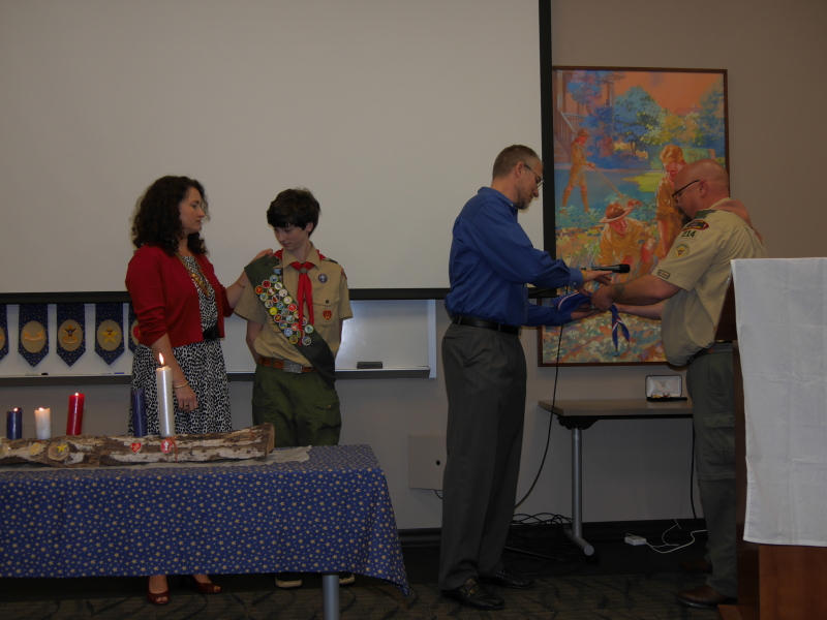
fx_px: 908
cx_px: 414
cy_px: 310
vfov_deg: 37.7
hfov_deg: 49.0
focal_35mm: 38
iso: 200
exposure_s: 1/60
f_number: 3.8
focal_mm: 19
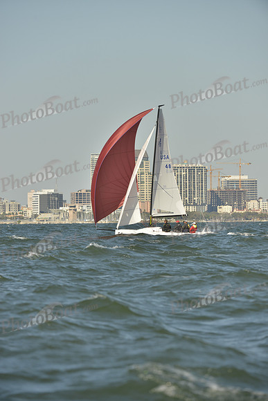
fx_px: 2678
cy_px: 200
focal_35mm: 240
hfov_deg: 5.7
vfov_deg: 8.6
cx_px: 134
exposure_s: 1/1600
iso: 280
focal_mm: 240
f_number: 6.3
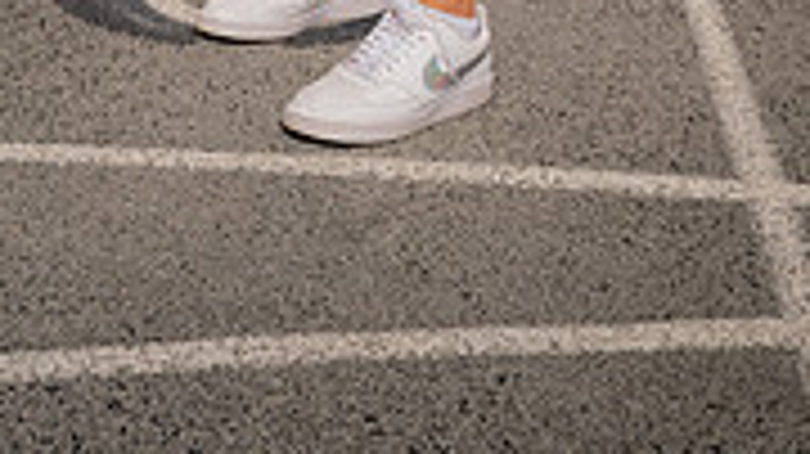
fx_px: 2082
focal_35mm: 97
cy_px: -548
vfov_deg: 11.0
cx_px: 338
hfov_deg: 22.0
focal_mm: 37
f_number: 8
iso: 250
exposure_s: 1/250
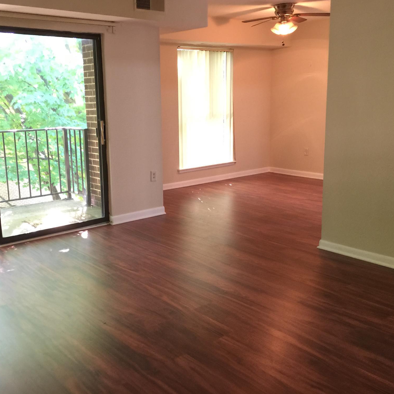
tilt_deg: -9.7
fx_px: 451
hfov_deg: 47.1
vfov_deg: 47.2
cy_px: 194
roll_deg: +0.0
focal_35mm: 35
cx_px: 170
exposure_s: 1/4
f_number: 2.2
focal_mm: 4.15
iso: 64
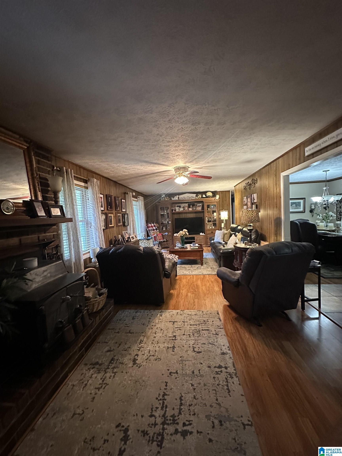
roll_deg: +2.2
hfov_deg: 85.7
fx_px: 184
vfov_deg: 102.1
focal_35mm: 14
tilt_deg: -4.2
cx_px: 171
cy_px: 228
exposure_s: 1/60
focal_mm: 2.22
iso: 800
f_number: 2.2
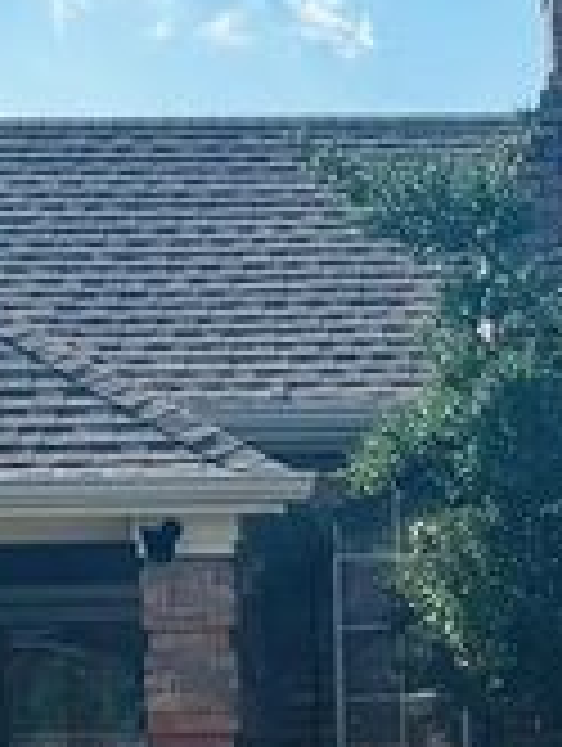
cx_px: 589
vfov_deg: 12.2
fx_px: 3455
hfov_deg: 9.2
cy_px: 670
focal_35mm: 160
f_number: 1.6
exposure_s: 1/3311
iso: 50
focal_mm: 5.96
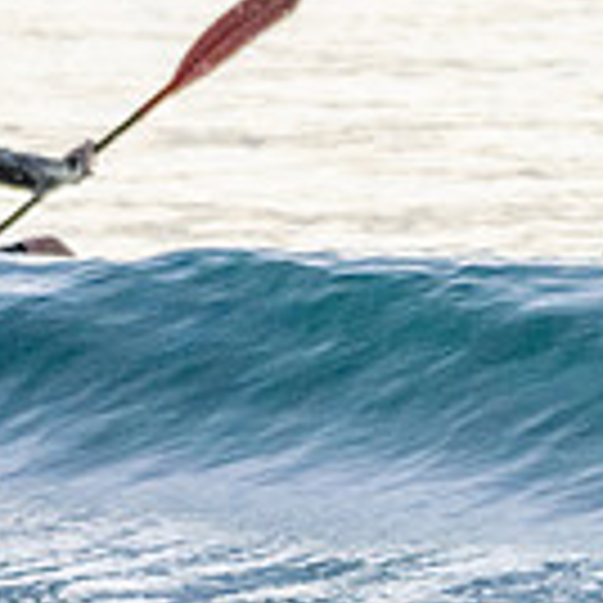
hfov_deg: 1.2
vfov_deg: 1.2
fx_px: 29267
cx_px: 1138
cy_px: 839
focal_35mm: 1485
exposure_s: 1/250
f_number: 5.6
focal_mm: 270
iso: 1800
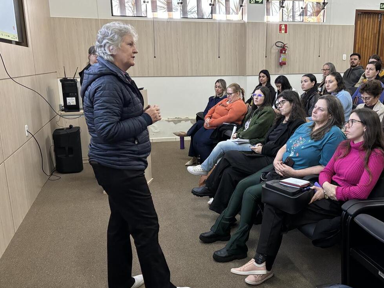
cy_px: 145
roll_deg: +0.5
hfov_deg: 56.4
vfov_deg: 44.2
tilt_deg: -12.7
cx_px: 229
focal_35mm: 32
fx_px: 355
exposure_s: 1/60
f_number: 1.6
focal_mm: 5.96
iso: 400
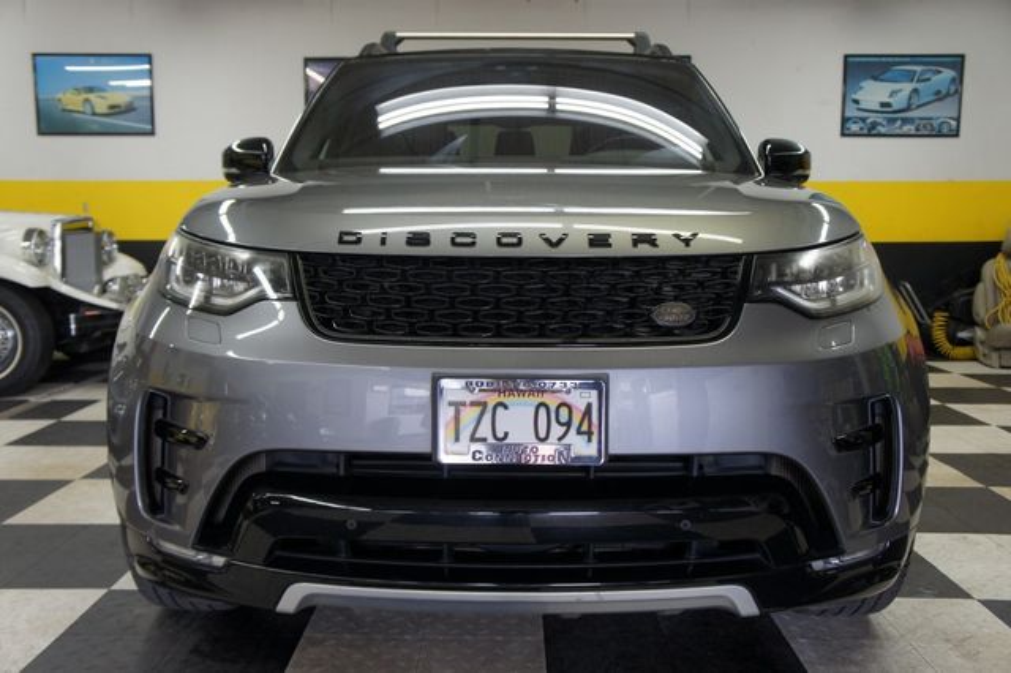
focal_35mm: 34
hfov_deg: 55.1
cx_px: 506
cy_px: 336
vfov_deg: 38.3
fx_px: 968
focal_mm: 23
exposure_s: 1/40
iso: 250
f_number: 4
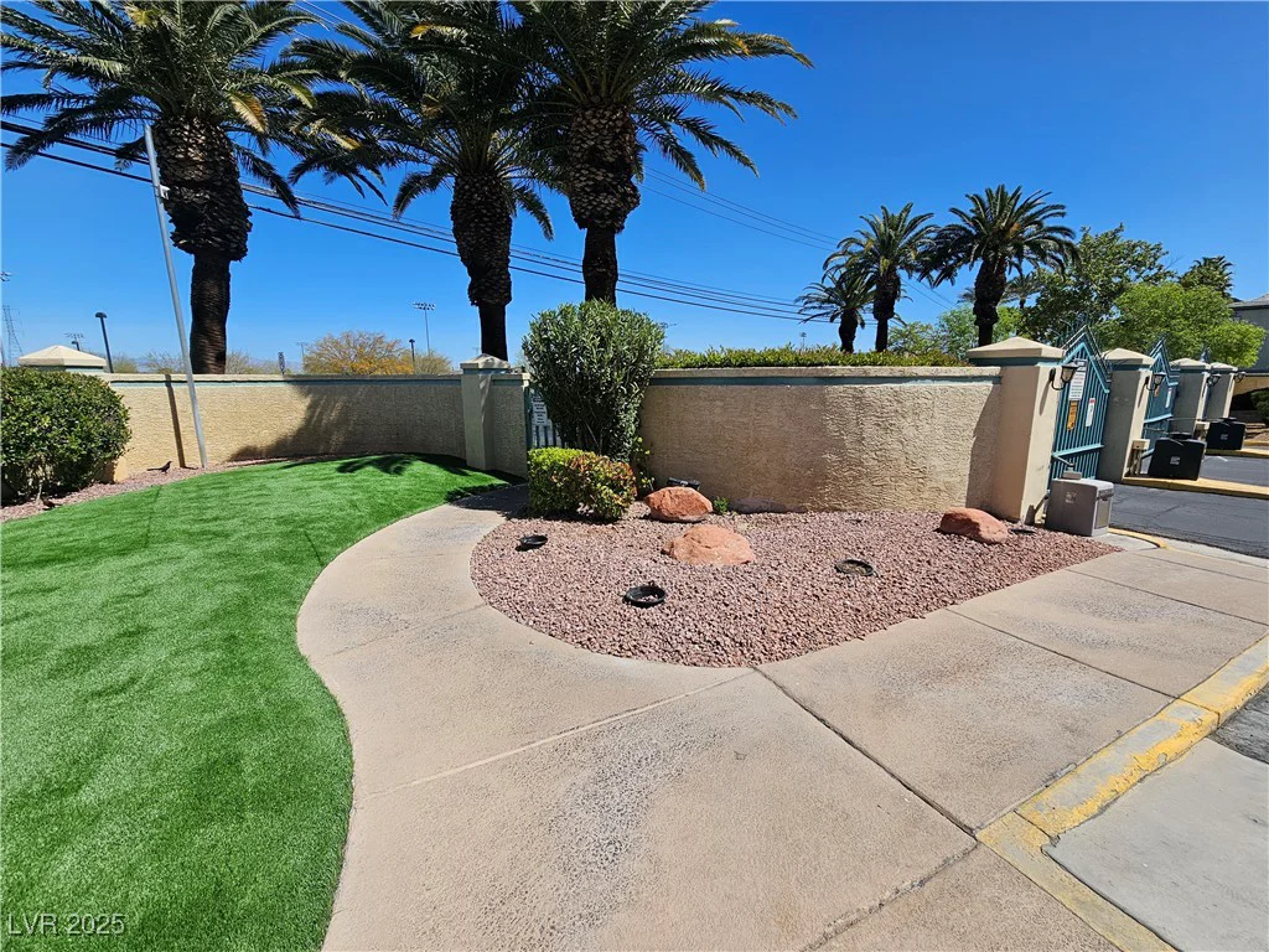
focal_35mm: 13
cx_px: 634
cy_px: 476
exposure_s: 1/3381
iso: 50
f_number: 2.2
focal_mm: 2.2
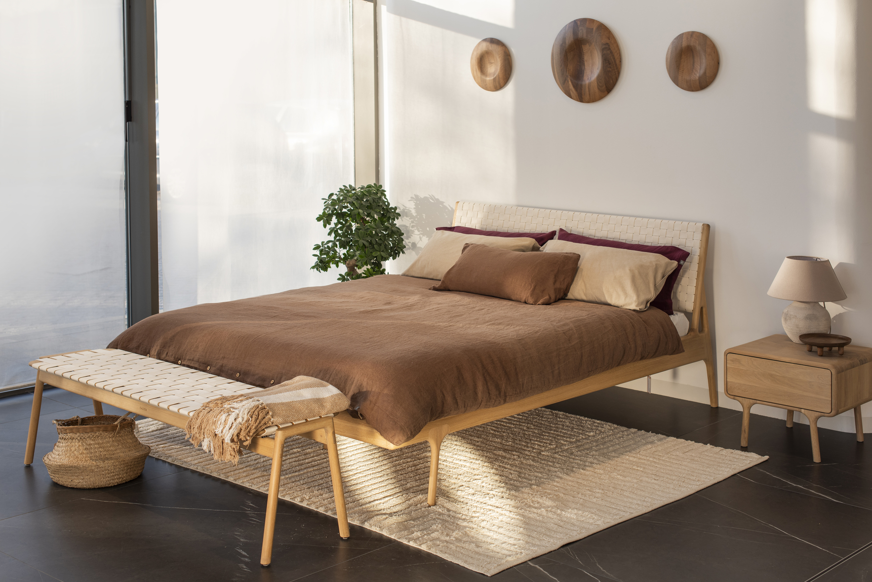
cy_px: 291
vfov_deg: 27.0
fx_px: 1212
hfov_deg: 39.6
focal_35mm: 50
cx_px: 436
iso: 100
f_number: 5
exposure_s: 1/125
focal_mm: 50
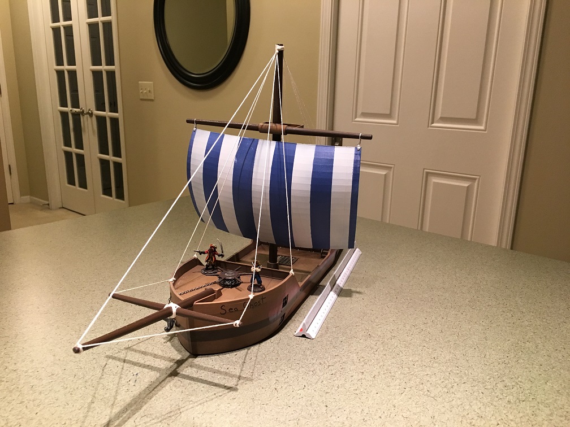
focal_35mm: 29
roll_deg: -1.9
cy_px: 214
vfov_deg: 48.2
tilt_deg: -13.8
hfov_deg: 61.7
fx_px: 478
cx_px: 285
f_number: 2.2
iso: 125
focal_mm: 4.15
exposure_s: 1/30
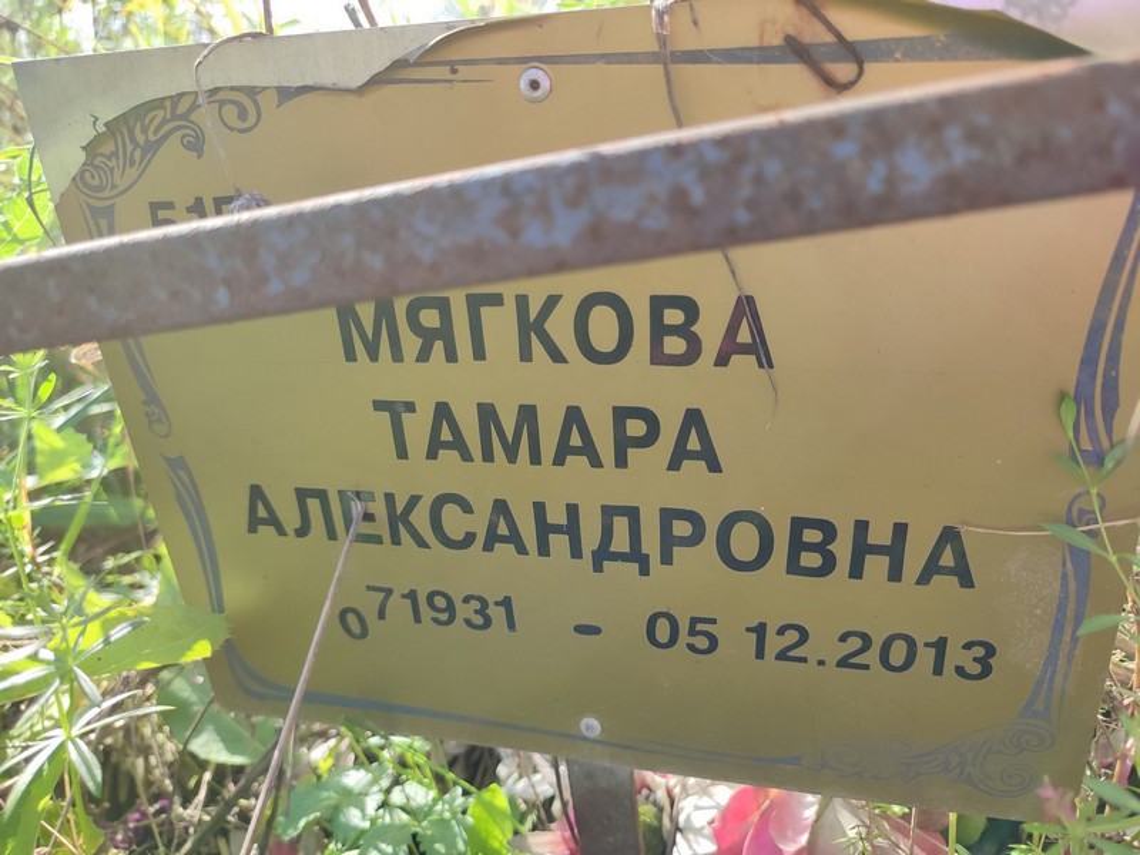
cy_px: 428
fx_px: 823
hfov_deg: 69.4
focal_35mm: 25
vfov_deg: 54.9
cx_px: 570
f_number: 1.9
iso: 50
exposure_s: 1/205
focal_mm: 6.04
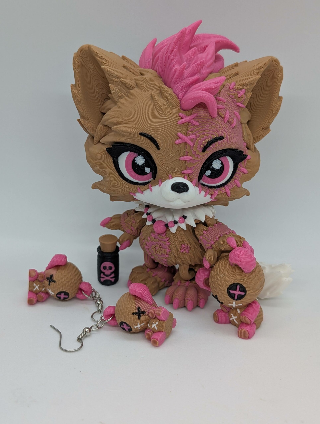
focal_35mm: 49
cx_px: 160
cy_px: 212
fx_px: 602
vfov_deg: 38.9
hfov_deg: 29.8
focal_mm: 6.9
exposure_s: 1/60
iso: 23
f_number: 1.68
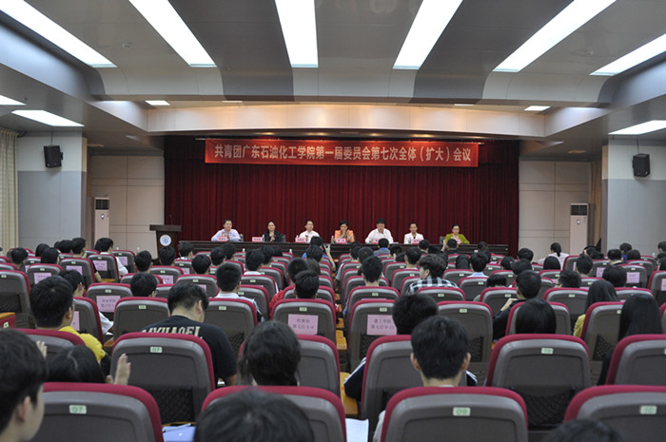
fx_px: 647
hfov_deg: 54.5
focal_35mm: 35
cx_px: 333
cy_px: 221
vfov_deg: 37.8
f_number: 3.5
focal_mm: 35
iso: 1600
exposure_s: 1/100
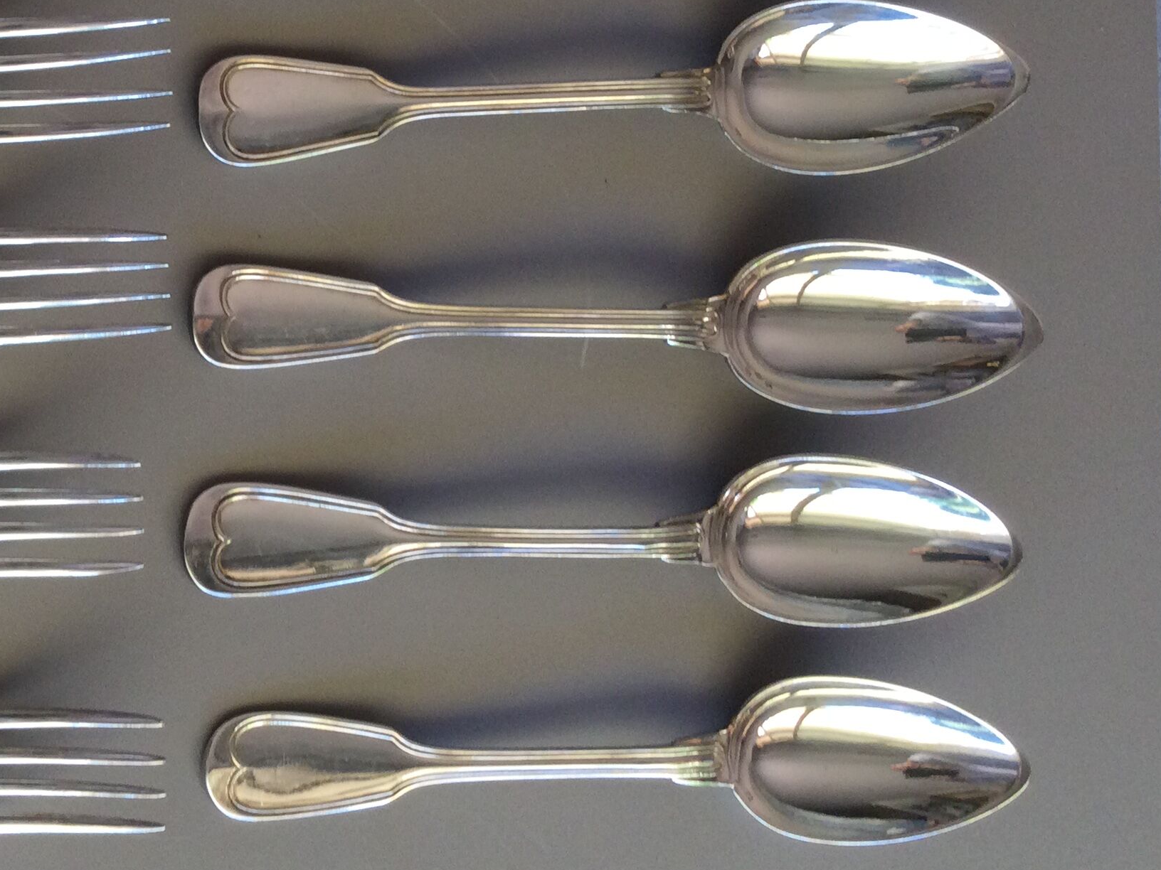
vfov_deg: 23.4
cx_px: 98
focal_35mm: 62
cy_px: 227
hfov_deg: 29.8
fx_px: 2079
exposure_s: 1/100
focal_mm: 3.3
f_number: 2.4
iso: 50
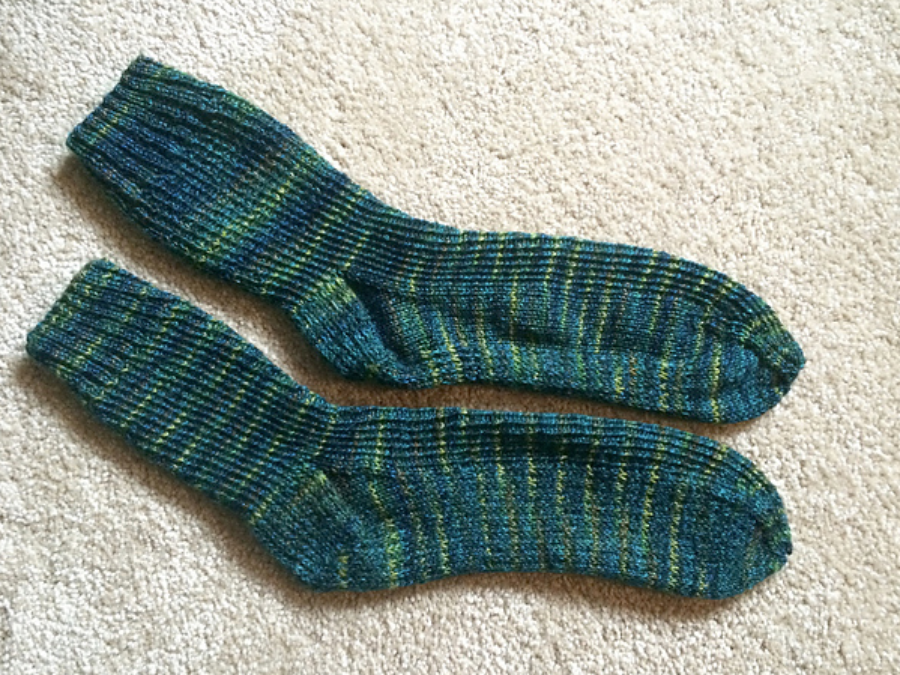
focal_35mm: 31
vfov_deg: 45.4
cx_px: 458
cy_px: 347
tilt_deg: -83.2
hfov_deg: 58.4
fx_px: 806
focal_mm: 4.15
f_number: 2.2
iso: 320
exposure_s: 1/30
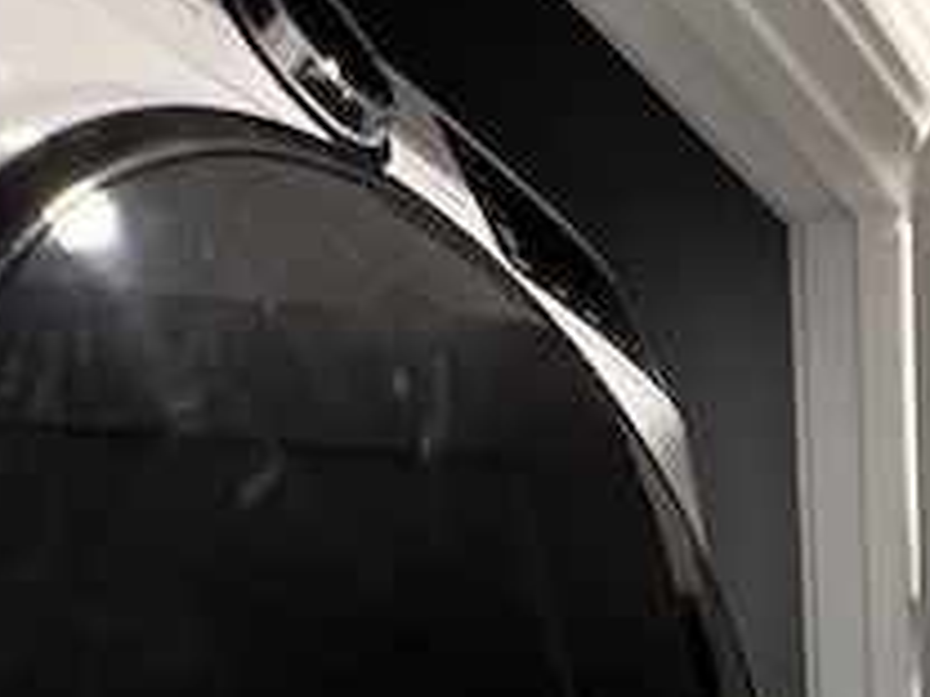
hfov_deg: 34.7
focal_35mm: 50
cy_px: 1314
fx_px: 1343
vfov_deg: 19.7
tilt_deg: -10.8
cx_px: 930
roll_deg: +1.1
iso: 320
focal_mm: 1.57
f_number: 1.8
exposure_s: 1/60
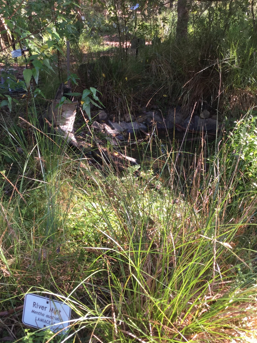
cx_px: 107
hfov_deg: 35.0
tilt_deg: -27.1
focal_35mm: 41
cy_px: 165
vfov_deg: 45.8
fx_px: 406
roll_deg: +2.5
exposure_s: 1/50
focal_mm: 3.3
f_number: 2.4
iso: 32
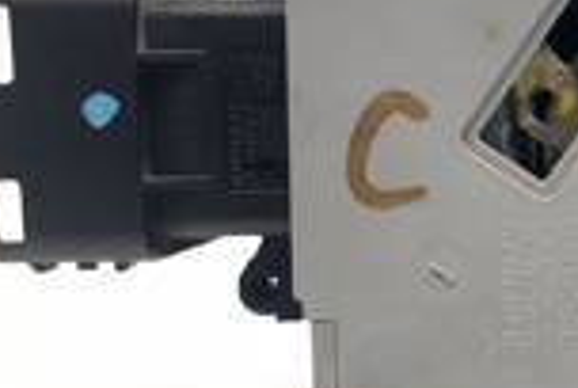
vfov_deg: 19.3
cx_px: 684
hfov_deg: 25.6
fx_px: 1142
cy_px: 224
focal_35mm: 71
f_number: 2.4
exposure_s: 1/194
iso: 50
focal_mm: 4.3
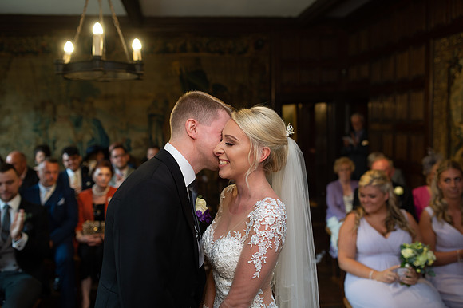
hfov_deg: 54.5
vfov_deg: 37.8
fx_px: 450
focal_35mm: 35
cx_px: 232
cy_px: 154
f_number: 2.5
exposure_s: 1/80
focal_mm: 35
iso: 500
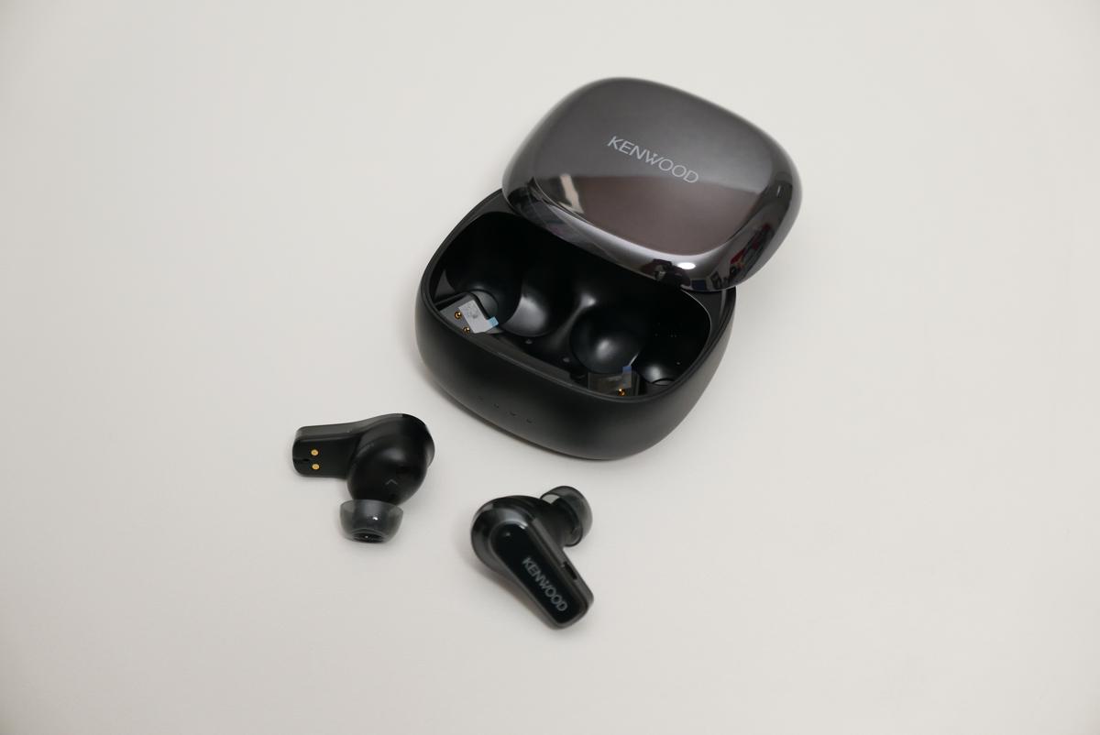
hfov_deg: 28.1
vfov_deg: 19.0
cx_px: 550
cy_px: 368
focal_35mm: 72
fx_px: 2202
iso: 800
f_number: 2.8
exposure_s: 1/250
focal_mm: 32.6
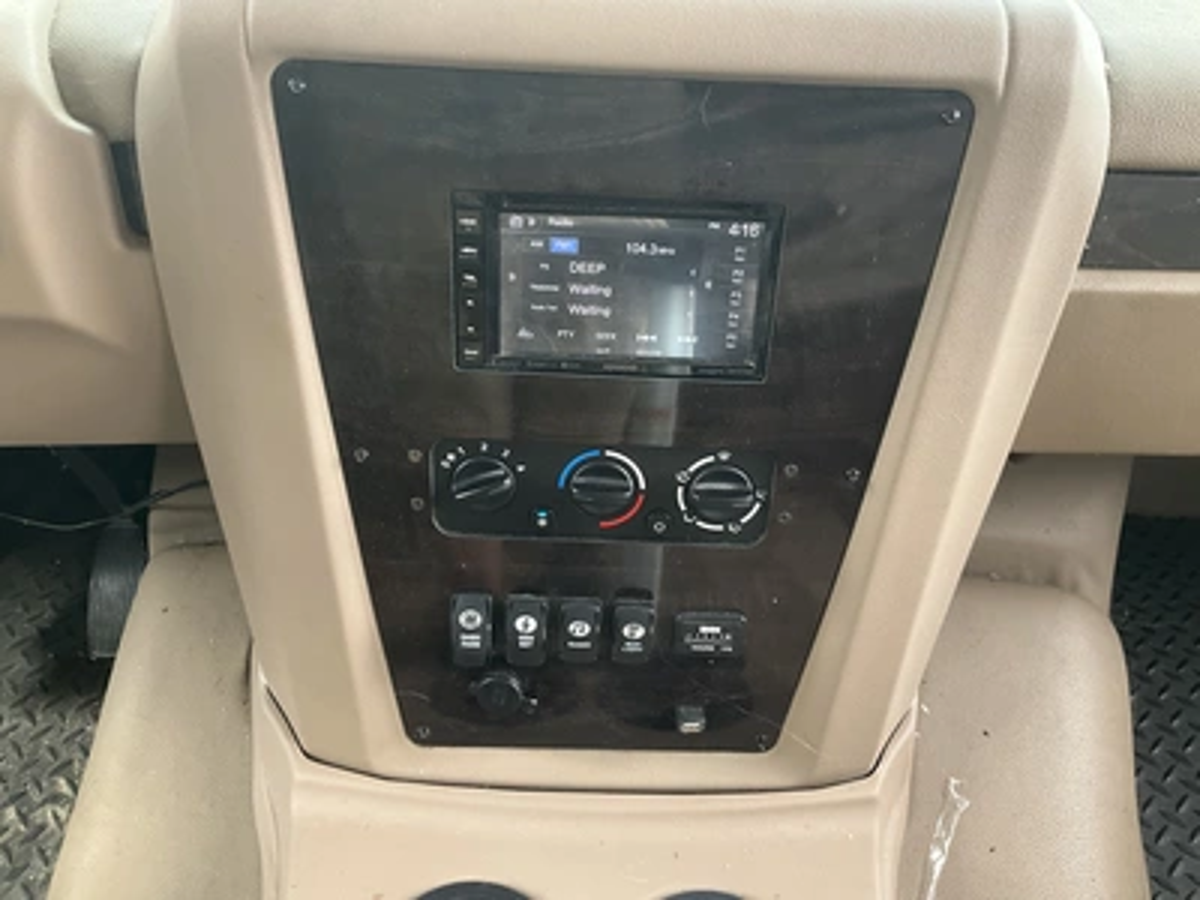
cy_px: 450
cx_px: 600
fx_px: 1005
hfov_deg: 61.7
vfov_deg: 48.2
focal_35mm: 29
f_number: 1.8
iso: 64
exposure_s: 1/65
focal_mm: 3
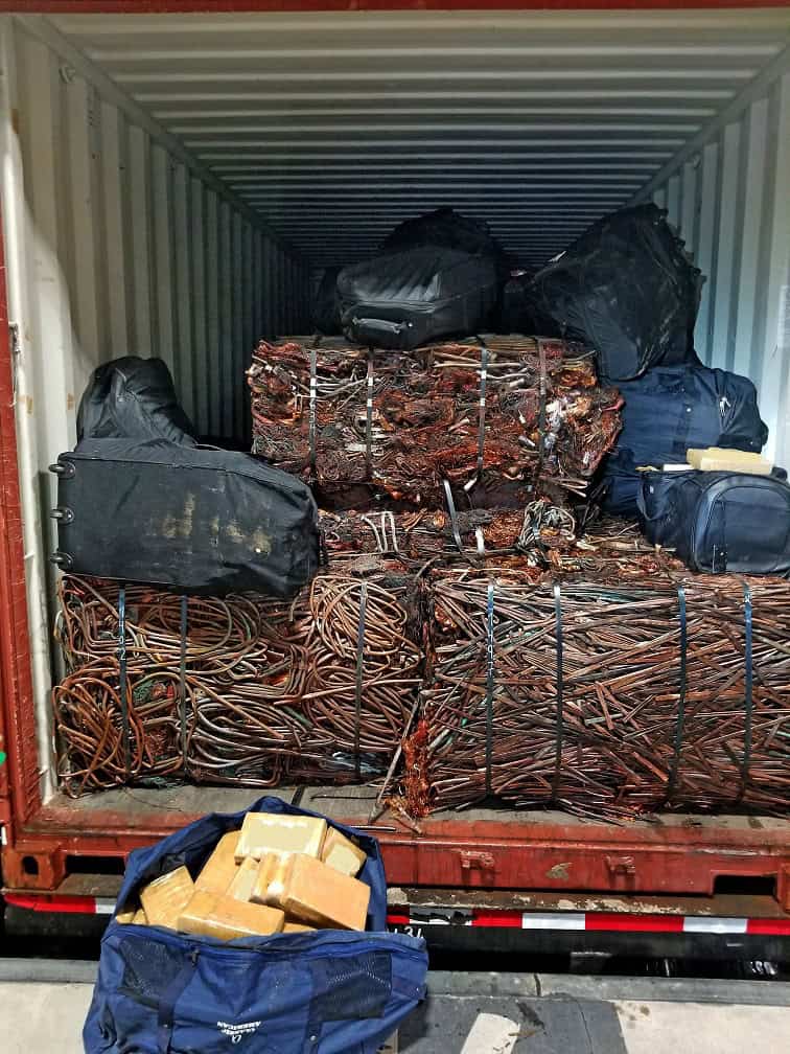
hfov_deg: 53.1
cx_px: 395
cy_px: 527
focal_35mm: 26
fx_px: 791
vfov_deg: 67.3
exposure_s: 1/10
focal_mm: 4.2
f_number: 1.7
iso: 500
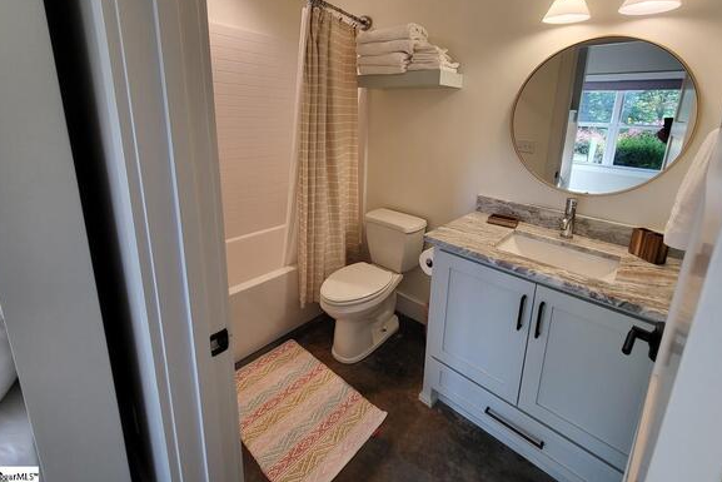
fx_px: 301
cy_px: 183
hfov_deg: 100.2
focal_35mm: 15
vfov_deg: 76.1
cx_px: 388
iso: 64
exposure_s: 1/60
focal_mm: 1.74
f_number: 2.2
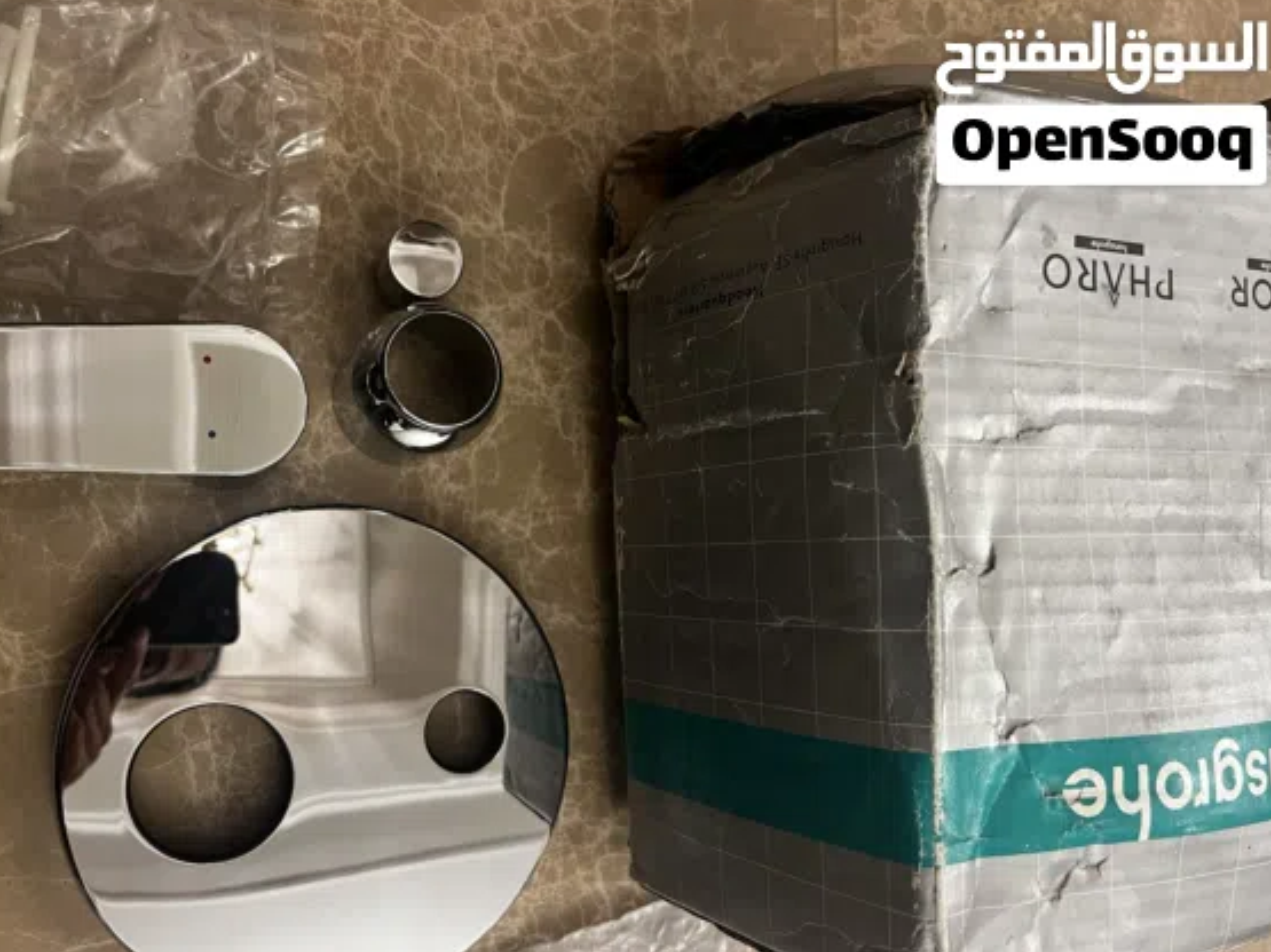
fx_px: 1101
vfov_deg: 46.7
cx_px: 591
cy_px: 515
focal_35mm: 30
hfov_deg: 59.9
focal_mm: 5.1
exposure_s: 1/50
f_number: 1.6
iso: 200
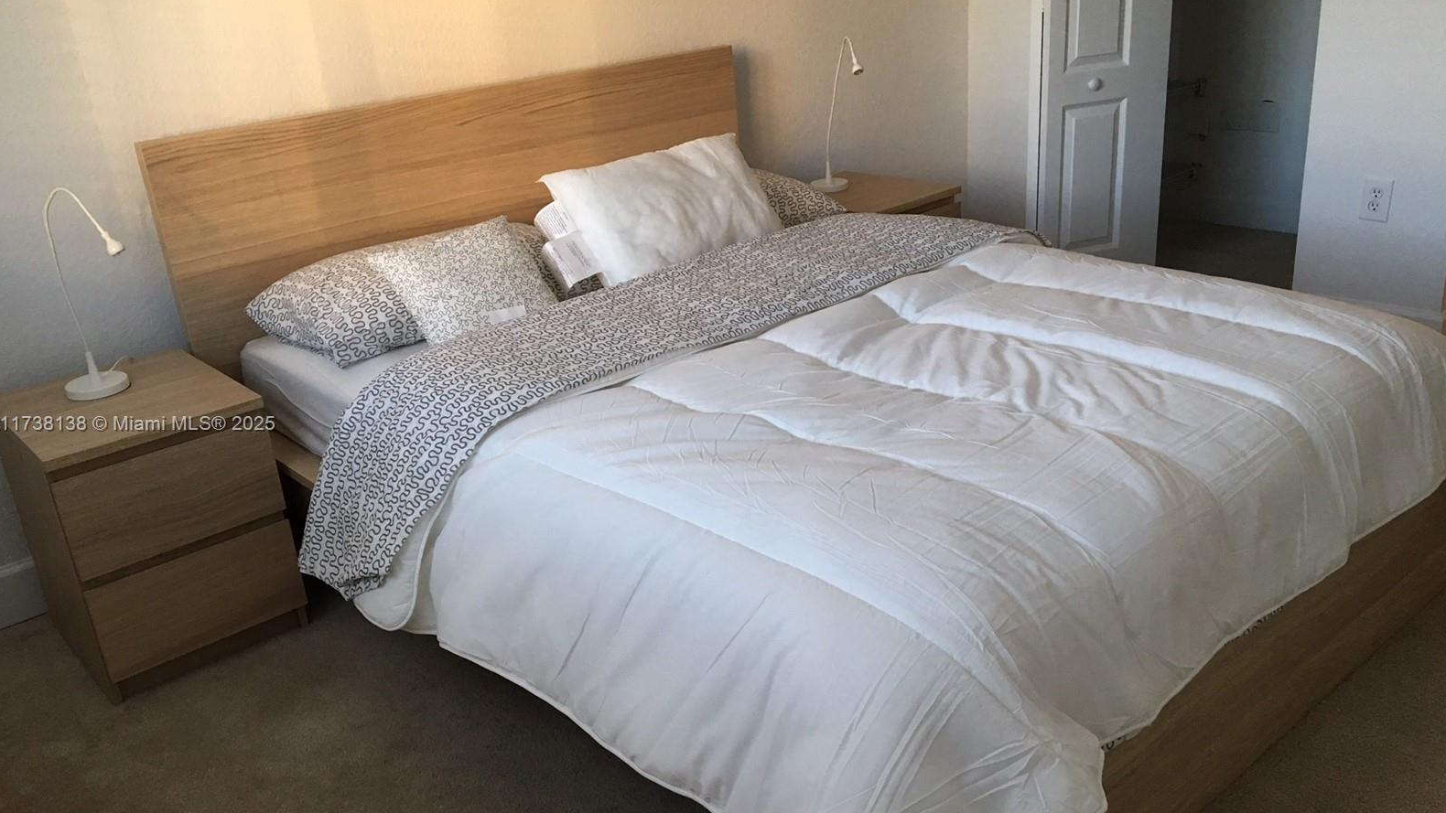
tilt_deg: -22.1
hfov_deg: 61.0
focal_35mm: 32
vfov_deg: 36.7
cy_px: 425
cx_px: 715
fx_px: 1227
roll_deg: +4.7
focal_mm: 4.15
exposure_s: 1/30
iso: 80
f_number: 2.2
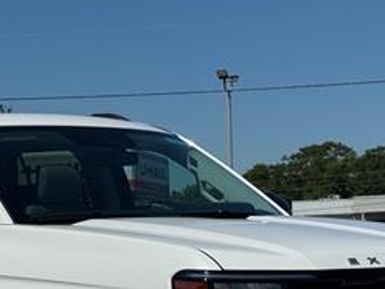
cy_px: 333
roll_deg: +1.1
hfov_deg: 15.8
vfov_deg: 11.7
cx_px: 82
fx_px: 1379
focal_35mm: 124
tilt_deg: -4.5
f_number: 1.78
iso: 64
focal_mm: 6.76
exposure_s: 1/12500
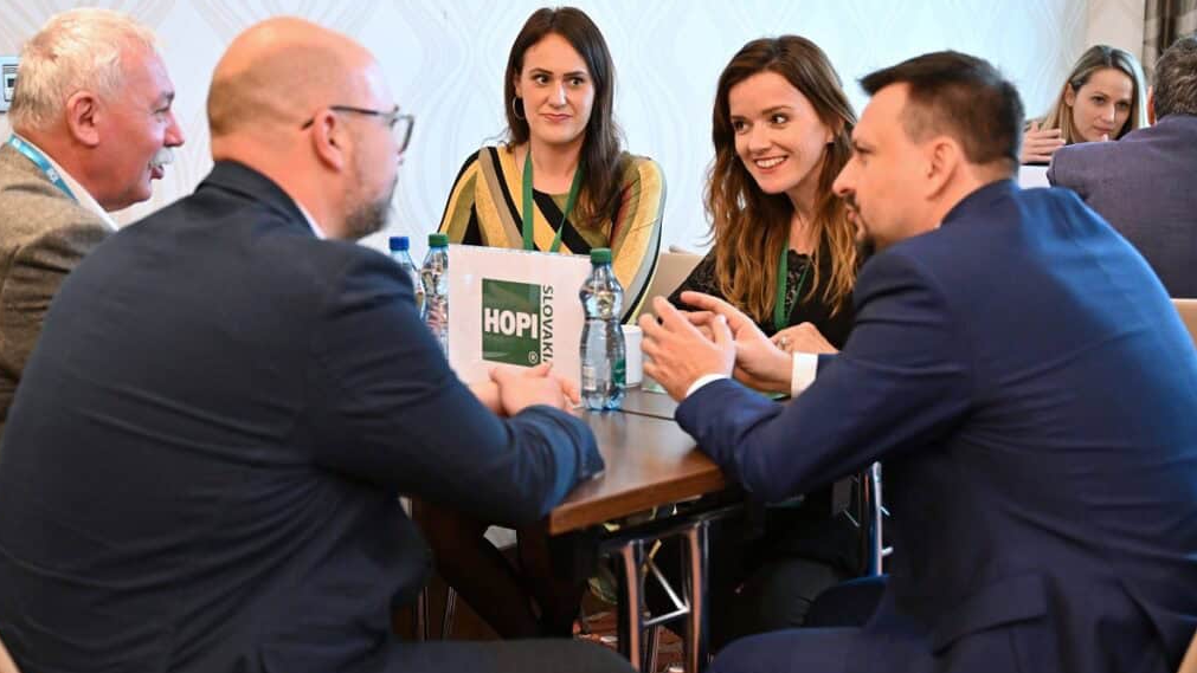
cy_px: 300
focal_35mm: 52
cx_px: 592
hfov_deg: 39.9
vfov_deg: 23.1
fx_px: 1651
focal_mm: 49
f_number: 3.2
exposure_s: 1/160
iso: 2500
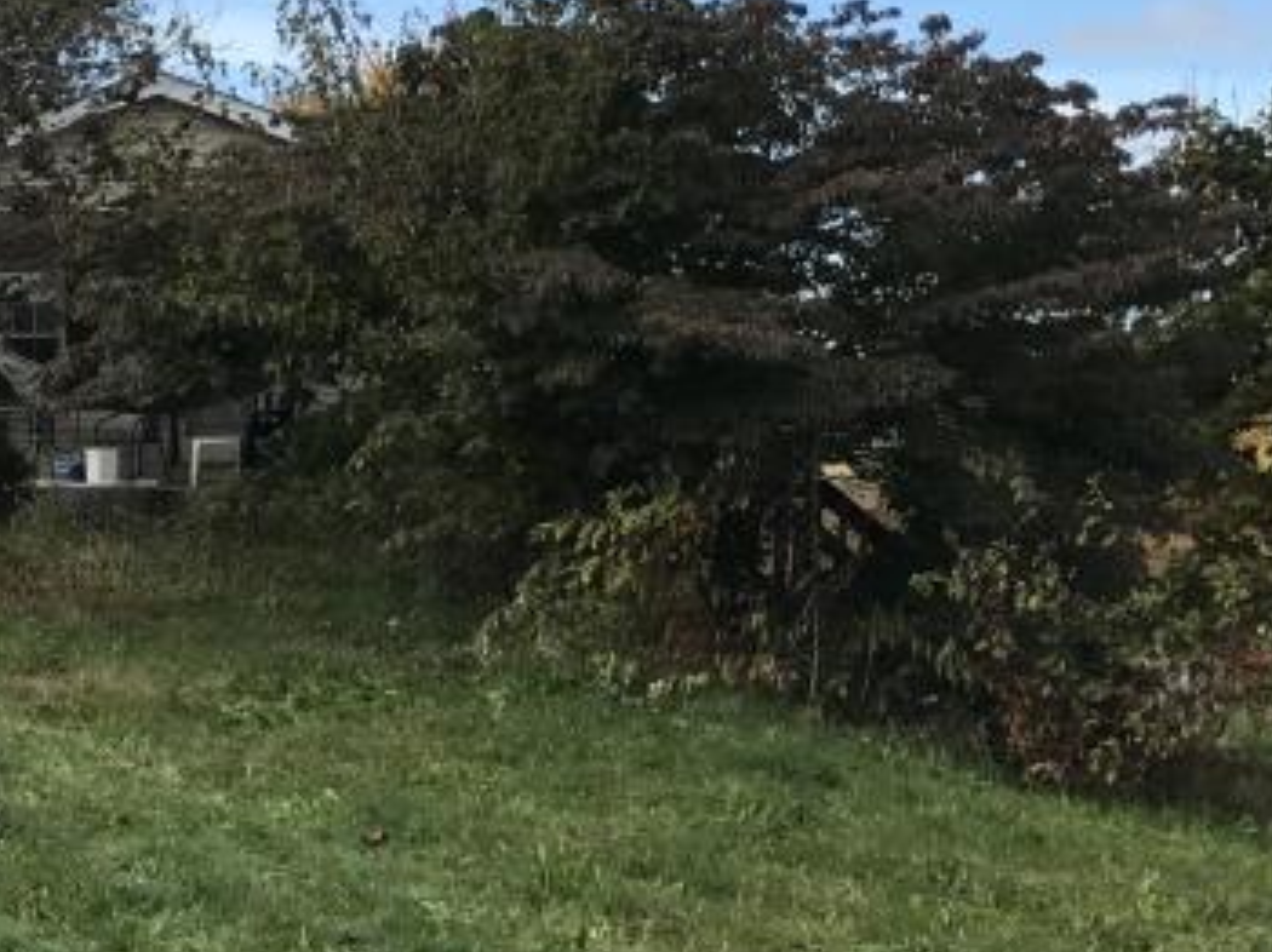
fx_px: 3011
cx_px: -22
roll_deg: +0.5
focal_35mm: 82
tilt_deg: +0.0
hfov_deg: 22.8
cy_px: 476
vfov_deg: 18.0
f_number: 1.8
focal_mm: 3.99
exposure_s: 1/1520
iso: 20
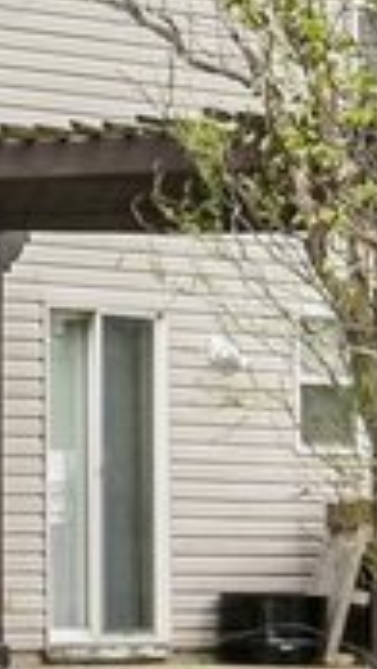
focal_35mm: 272
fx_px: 4829
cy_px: 498
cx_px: -2654
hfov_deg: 3.3
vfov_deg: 7.9
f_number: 8
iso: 100
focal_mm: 22
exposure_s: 1/200
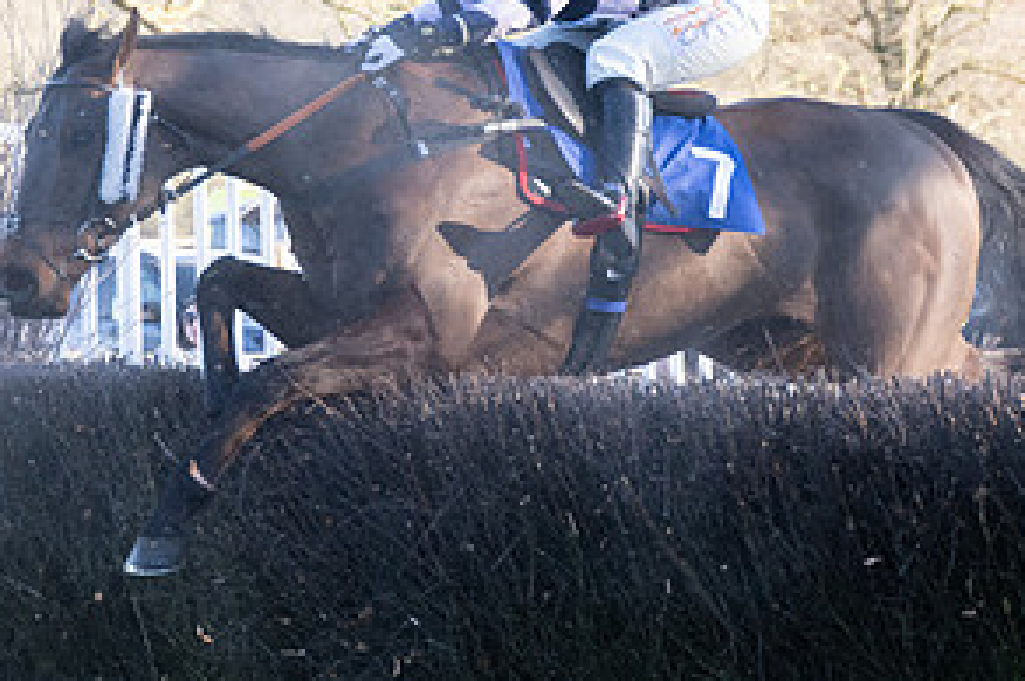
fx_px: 6257
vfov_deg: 6.2
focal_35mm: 220
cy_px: 121
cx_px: 251
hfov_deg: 9.3
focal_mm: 72
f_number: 2.8
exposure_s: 1/1600
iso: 800
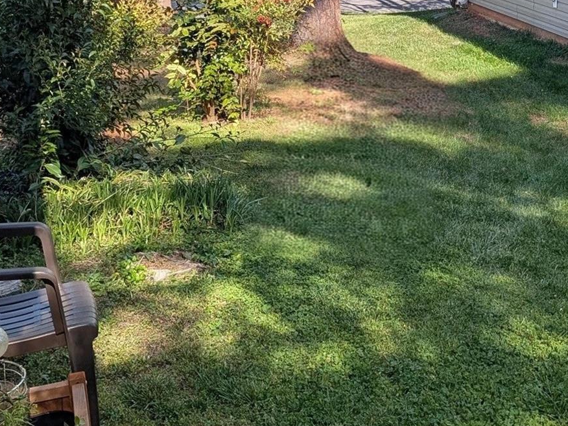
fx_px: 919
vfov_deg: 25.5
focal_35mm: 56
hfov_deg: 31.9
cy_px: 65
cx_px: 560
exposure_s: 1/967
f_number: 1.85
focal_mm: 6.81
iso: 41
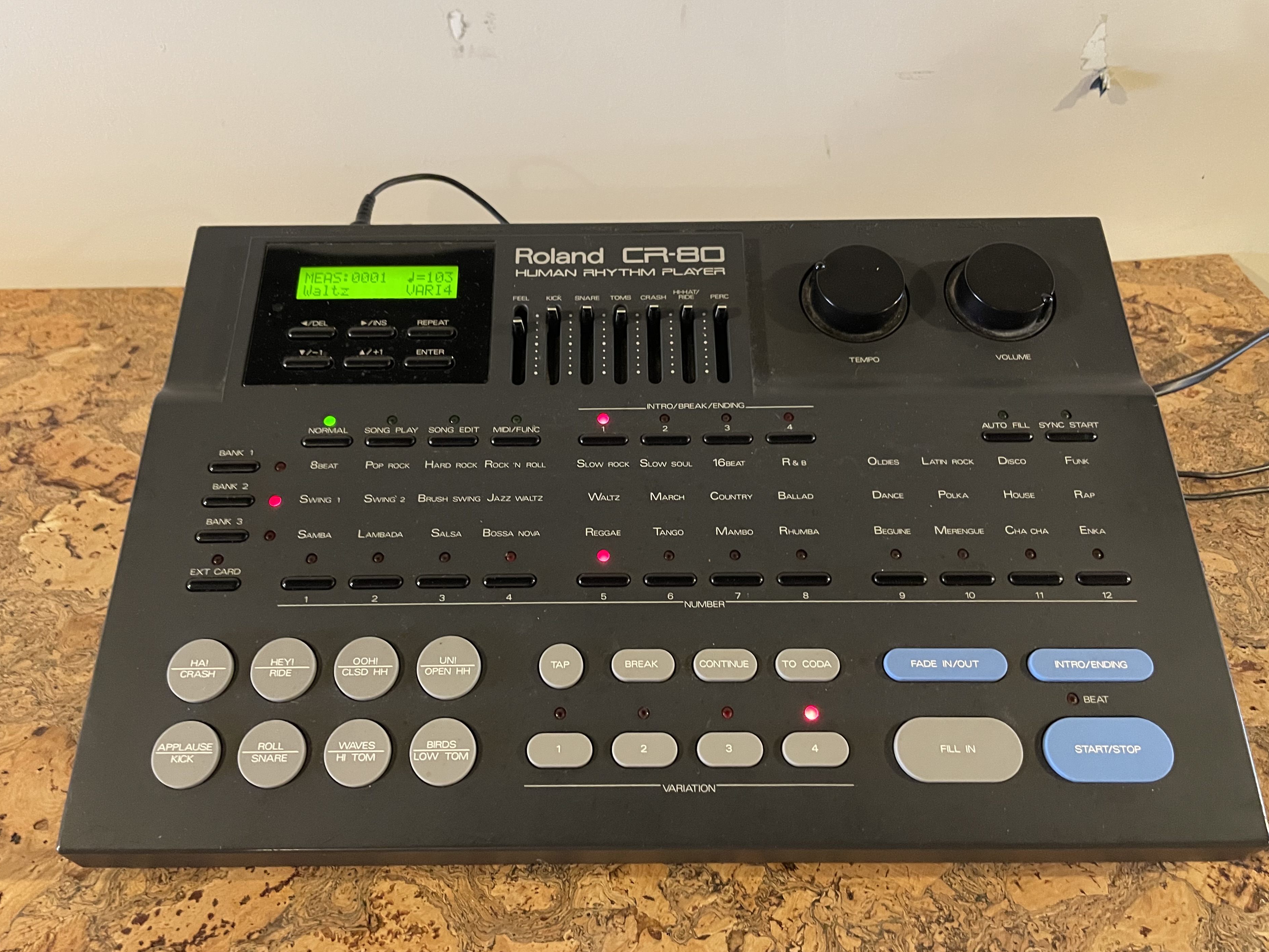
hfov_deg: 63.4
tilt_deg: -37.4
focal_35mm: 28
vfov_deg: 49.7
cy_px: 489
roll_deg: +1.2
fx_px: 1026
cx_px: 605
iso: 500
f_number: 1.6
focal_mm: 4.2
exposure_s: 1/33
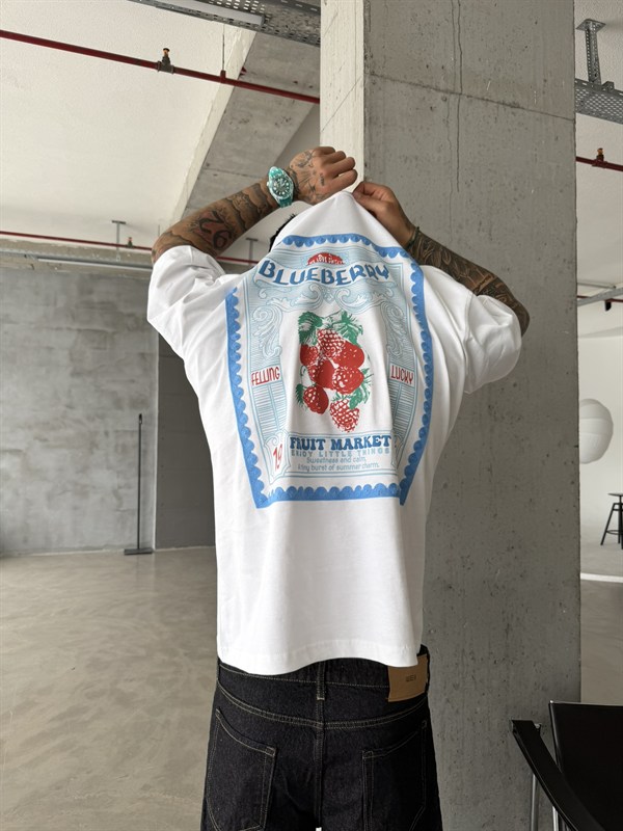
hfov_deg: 56.8
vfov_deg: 71.6
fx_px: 576
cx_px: 312
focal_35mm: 24
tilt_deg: -0.1
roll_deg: +0.0
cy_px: 416
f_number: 1.78
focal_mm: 6.76
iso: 50
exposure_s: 1/123
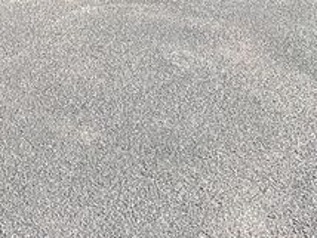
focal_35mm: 97
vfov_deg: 13.6
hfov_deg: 17.2
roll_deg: +0.0
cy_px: -198
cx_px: -225
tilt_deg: -9.7
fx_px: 889
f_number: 1.6
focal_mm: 5.1
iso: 50
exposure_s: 1/1422
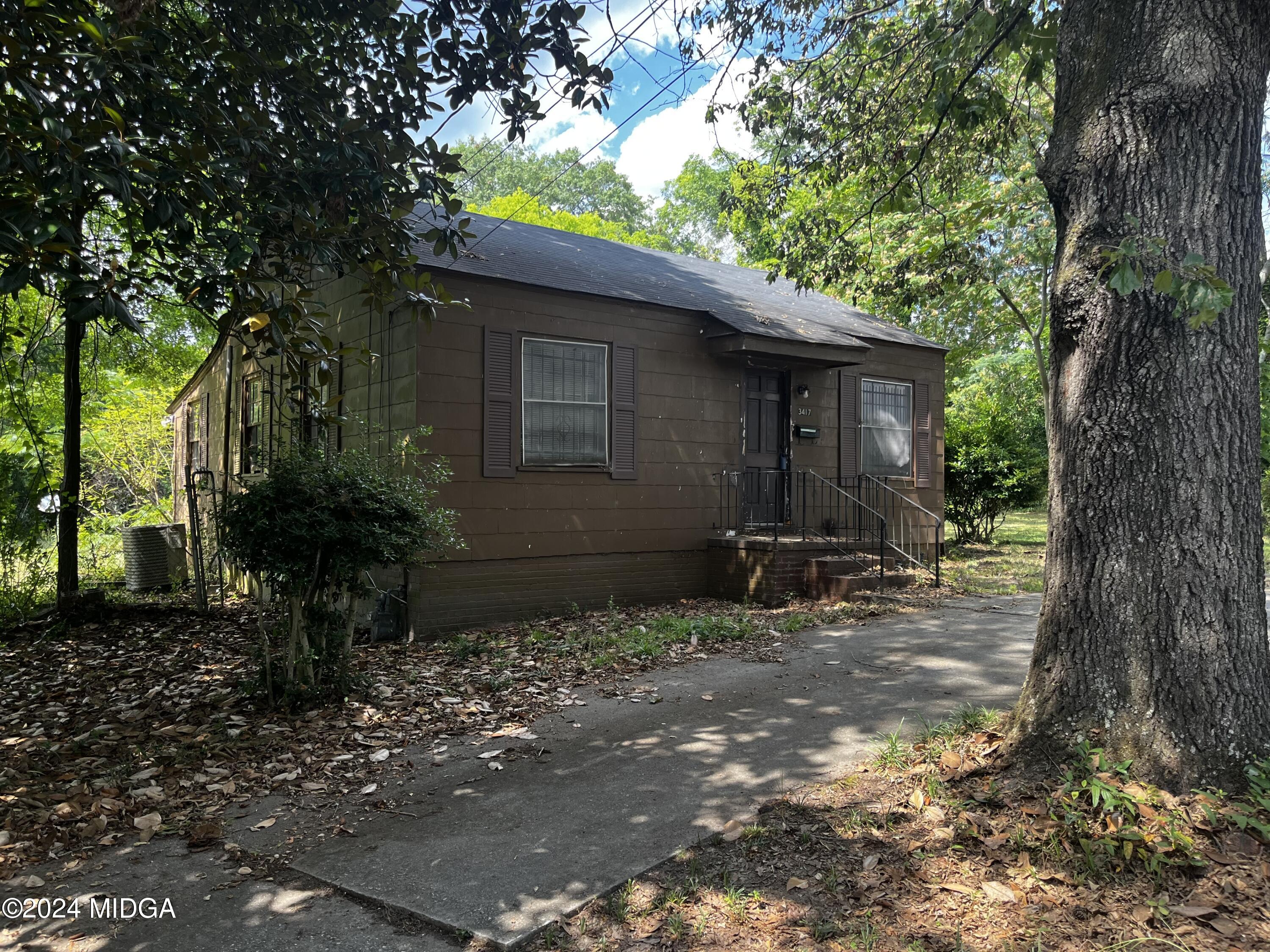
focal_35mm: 26
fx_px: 954
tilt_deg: +0.2
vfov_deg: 53.1
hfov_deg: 67.3
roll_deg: -0.9
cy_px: 476
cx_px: 635
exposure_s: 1/346
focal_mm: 5.1
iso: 50
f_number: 1.6
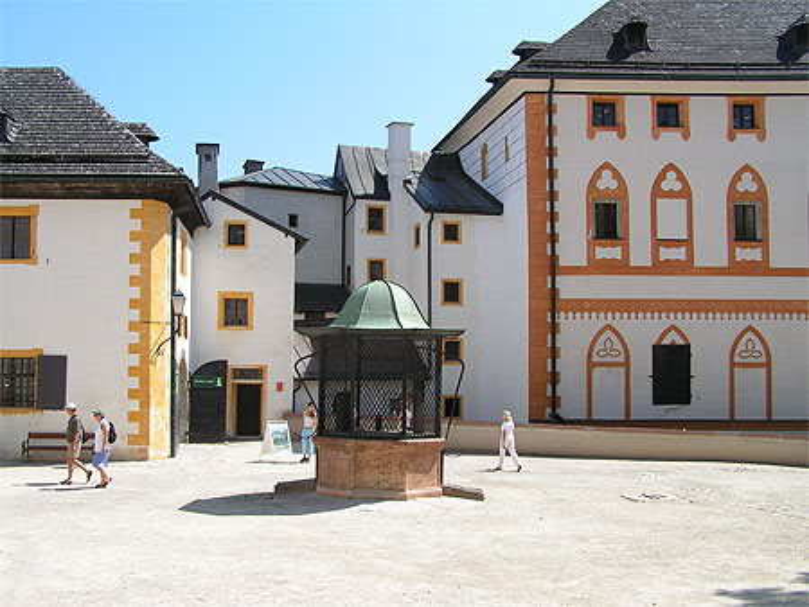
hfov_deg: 49.0
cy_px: 304
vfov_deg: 37.8
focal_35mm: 38
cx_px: 404
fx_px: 889
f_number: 5.6
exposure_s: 1/400
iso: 50
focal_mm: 6.3
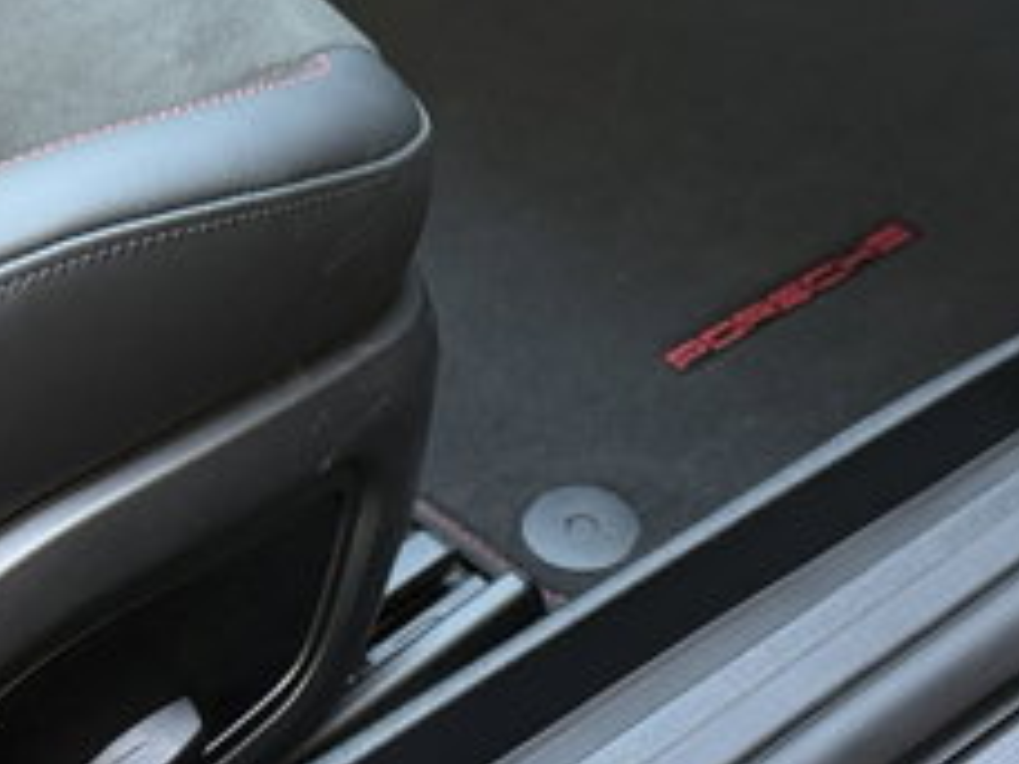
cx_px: 474
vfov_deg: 17.3
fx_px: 2384
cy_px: 947
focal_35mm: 81
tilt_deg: -51.3
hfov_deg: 24.1
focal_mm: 6.76
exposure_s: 1/91
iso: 200
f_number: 1.78
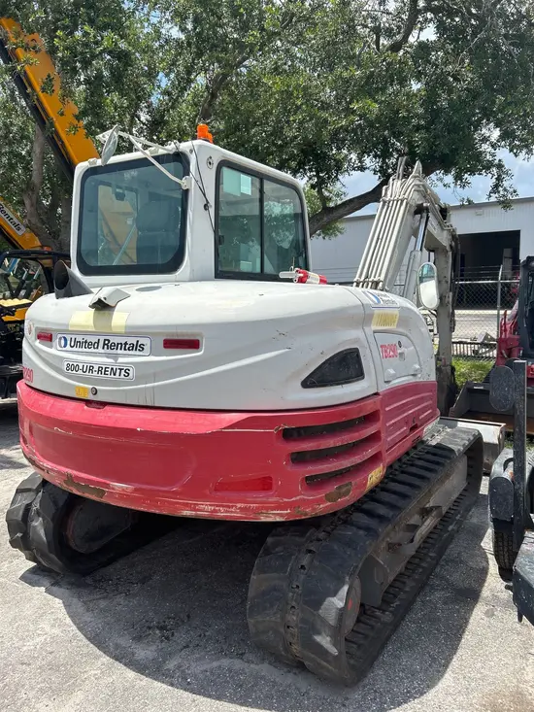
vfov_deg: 67.3
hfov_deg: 53.1
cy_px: 356
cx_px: 267
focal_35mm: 26
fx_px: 535
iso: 50
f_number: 1.5
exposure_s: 1/2632
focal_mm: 5.7
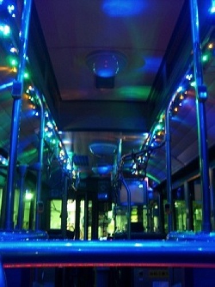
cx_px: 108
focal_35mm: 38
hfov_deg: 37.7
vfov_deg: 49.0
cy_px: 144
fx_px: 315
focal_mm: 6.2
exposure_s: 1.6
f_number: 2.7
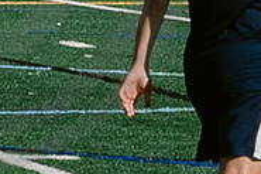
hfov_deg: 1.8
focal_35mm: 1142
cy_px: -106
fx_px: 8272
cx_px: 125
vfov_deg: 1.2
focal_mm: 53
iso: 640
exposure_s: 1/4000
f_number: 5.6
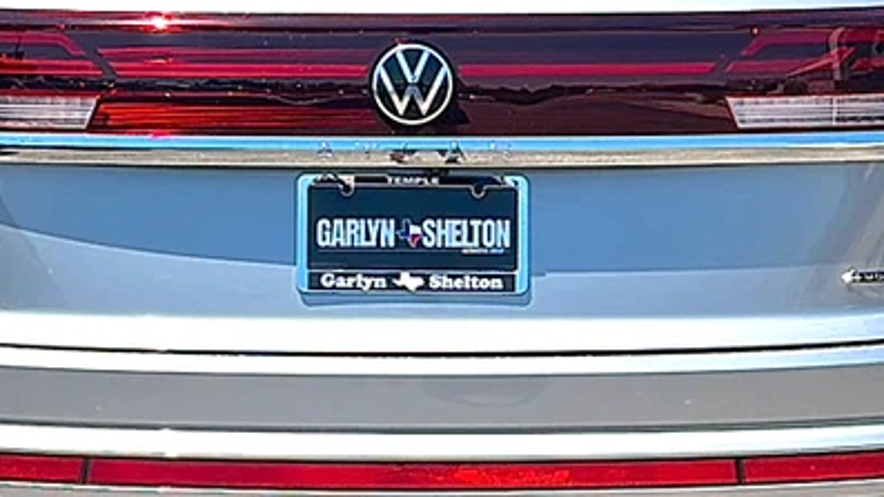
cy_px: 191
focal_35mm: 75
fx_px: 1757
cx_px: 425
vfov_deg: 16.1
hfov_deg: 28.2
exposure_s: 1/4587
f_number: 1.78
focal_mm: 6.86
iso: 80
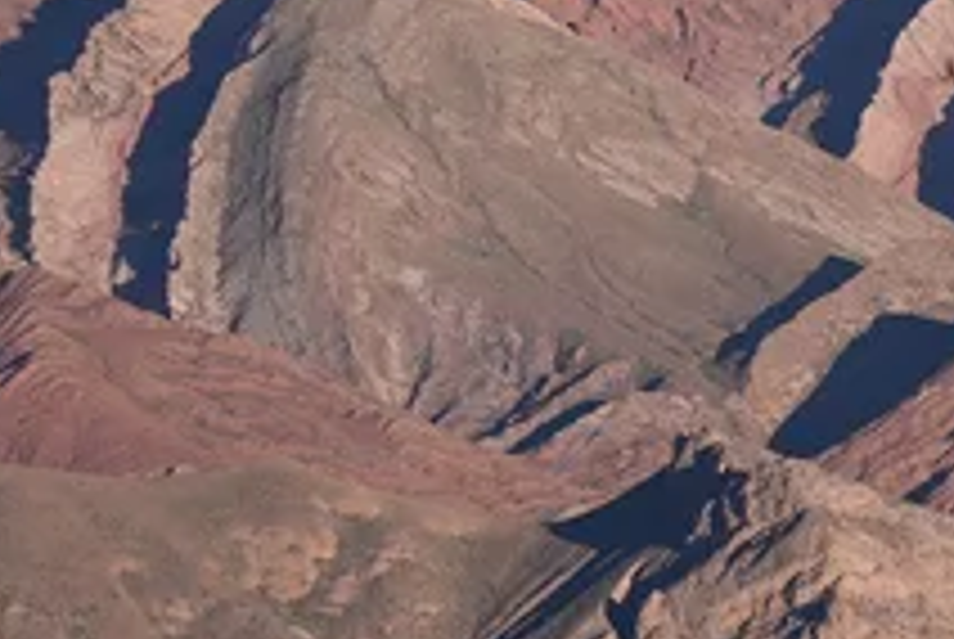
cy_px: 270
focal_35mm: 396
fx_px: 10508
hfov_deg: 5.2
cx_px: 1332
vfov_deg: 3.5
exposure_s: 1/640
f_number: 4.5
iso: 80
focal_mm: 105
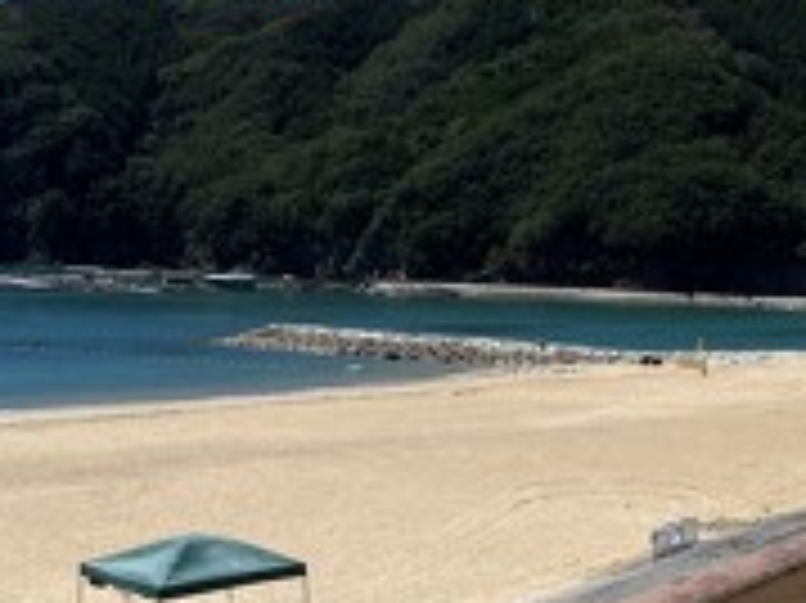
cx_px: 801
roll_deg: -2.2
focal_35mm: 58
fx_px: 1350
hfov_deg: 30.9
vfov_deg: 24.3
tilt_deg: -11.8
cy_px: 572
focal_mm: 5.1
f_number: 1.6
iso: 50
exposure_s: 1/5319
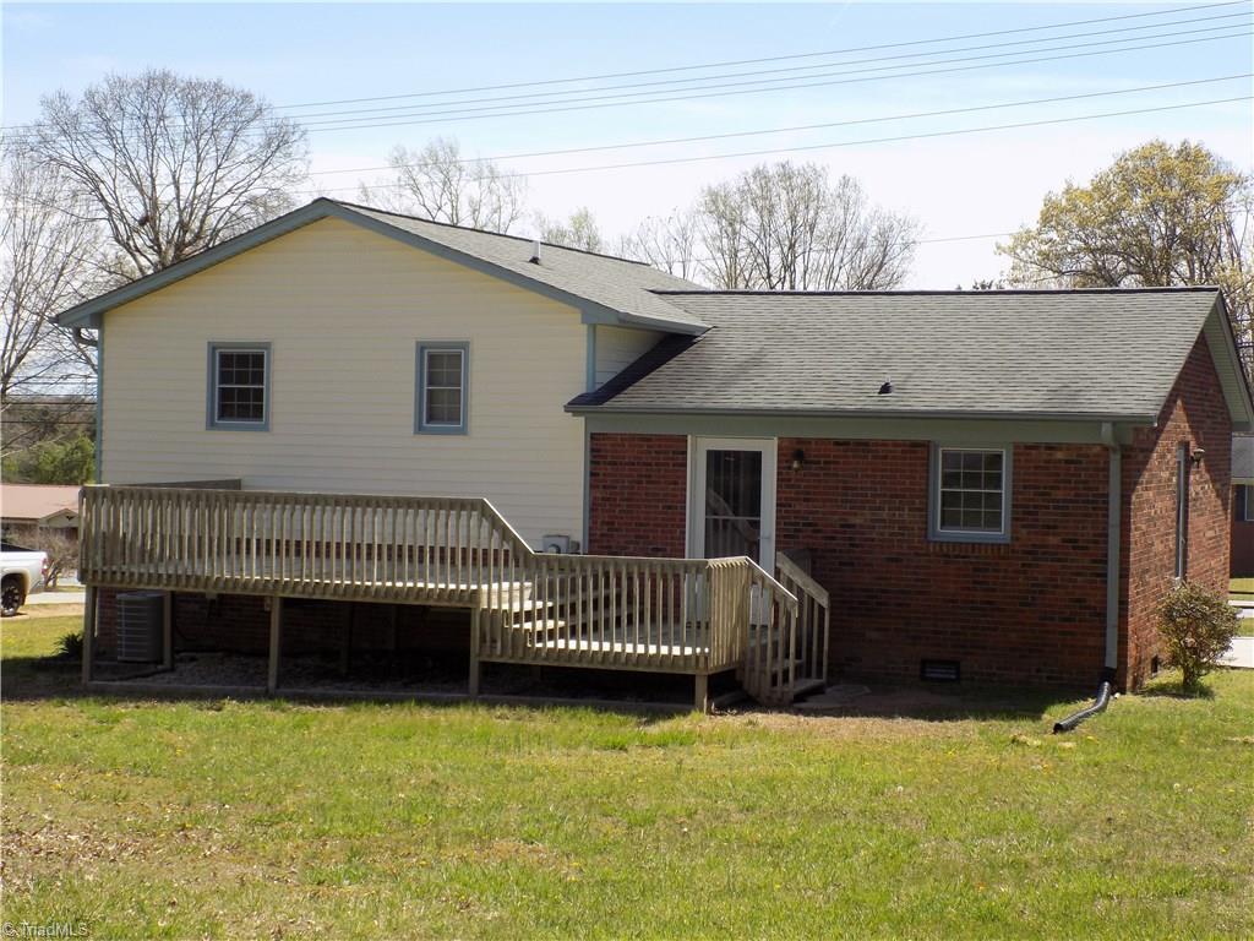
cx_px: 627
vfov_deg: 28.0
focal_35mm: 52
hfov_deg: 36.8
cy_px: 470
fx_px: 1884
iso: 80
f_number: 3.9
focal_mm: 9.3
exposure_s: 1/400
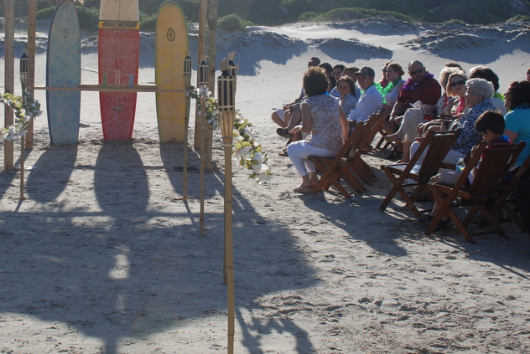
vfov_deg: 20.0
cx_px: 143
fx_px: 1002
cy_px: 105
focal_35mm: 68
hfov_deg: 29.2
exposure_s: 1/250
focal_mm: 28
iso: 100
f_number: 8
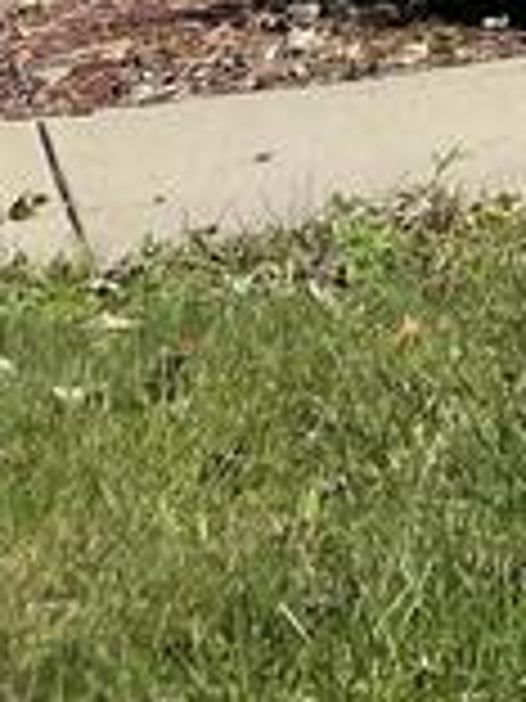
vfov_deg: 8.8
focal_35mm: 171
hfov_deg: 7.7
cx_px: 1475
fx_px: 3465
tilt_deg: +14.2
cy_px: -1593
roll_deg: -0.1
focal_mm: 4.2
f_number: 1.6
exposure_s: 1/4000
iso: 32
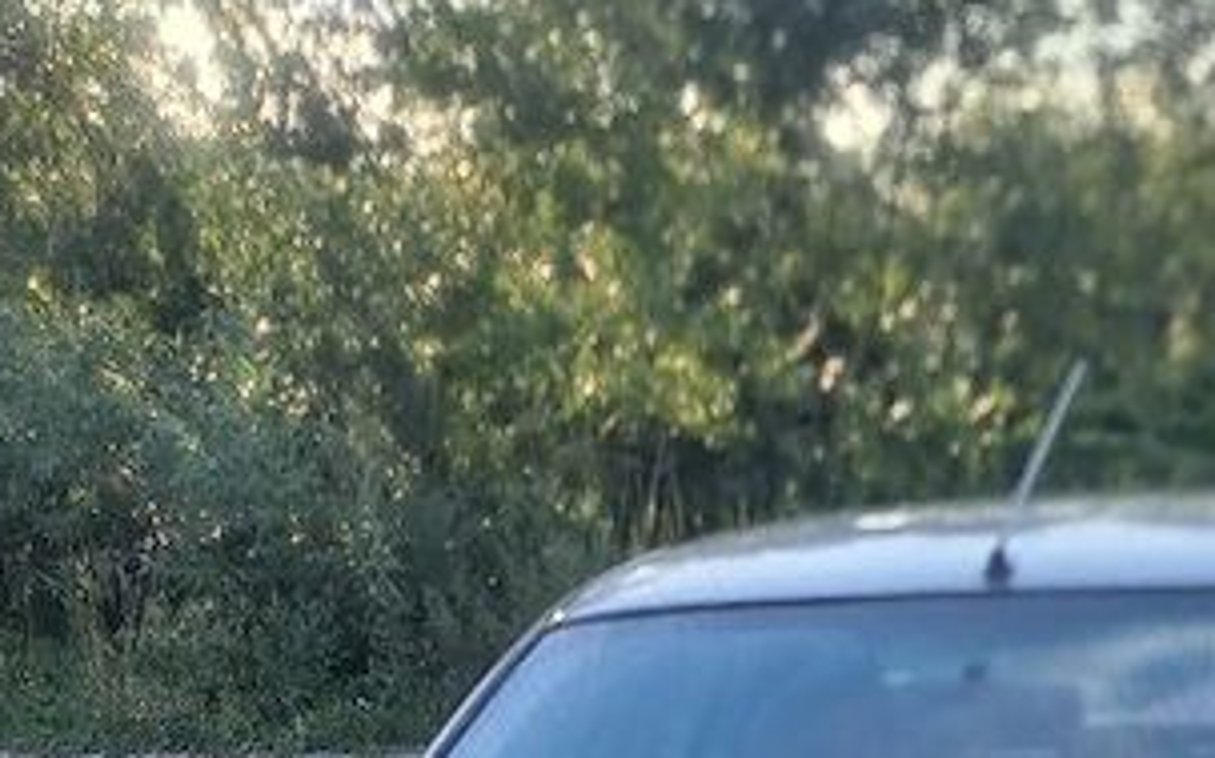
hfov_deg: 29.3
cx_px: 718
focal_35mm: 70
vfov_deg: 15.6
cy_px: 1404
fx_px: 2317
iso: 32
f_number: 1.8
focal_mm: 4.65
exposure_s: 1/385
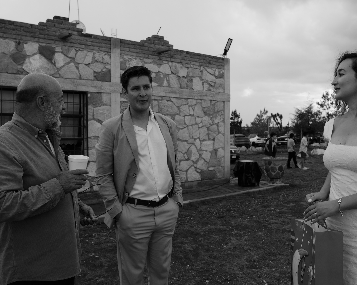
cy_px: 139
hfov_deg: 57.1
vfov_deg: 47.1
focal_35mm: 31
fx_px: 328
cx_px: 190
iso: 160
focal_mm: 16
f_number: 4
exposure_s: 1/400
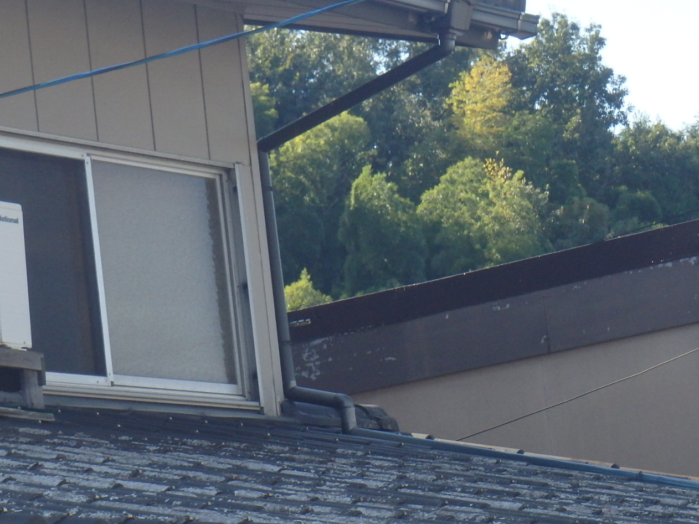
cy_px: 187
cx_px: 204
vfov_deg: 7.0
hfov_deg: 9.3
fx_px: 4300
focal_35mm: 213
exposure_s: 1/400
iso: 320
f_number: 5.9
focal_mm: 25
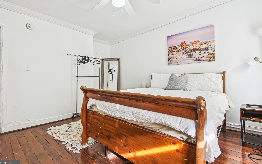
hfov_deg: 94.3
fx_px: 121
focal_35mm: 17
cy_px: 79
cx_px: 127
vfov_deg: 68.0
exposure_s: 1/2.5
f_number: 8
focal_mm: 16
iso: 125
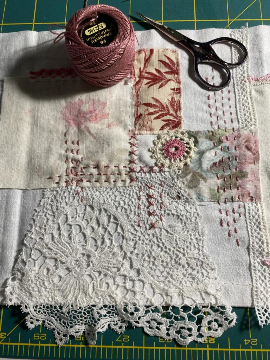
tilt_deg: -76.4
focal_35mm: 26
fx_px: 270
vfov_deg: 67.3
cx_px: 135
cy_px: 180
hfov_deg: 53.1
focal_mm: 4.25
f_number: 1.8
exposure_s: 1/122
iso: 50
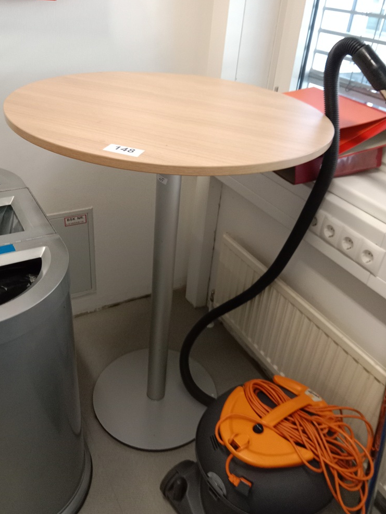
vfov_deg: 63.4
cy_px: 260
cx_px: 190
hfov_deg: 49.8
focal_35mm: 28
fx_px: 416
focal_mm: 3.65
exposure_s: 1/20
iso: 505
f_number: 2.2
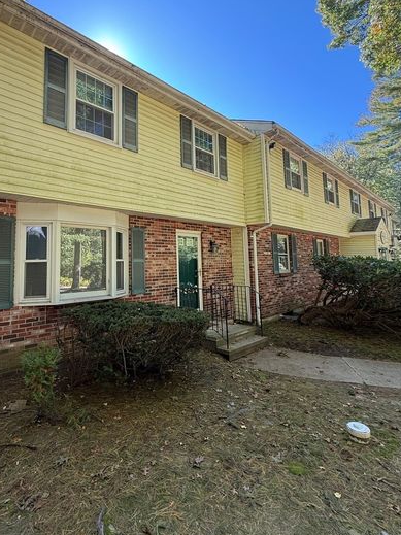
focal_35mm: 18
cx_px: 151
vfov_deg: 87.5
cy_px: 241
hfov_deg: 70.4
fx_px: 278
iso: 50
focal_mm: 2.22
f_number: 2.2
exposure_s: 1/117
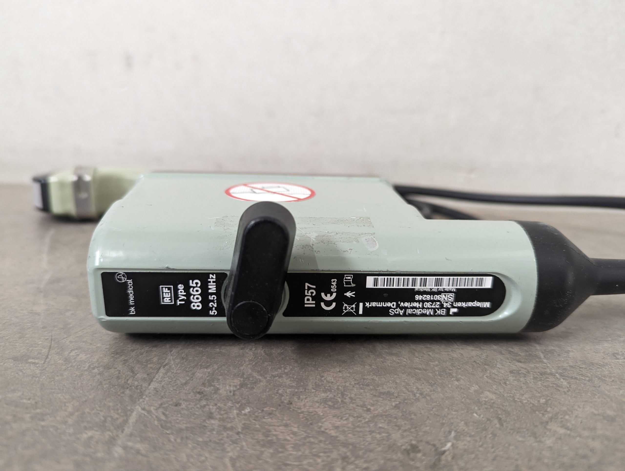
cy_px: 236
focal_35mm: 24
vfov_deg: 56.9
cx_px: 312
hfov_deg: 71.5
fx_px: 434
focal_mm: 6.81
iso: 258
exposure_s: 1/25
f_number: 1.85
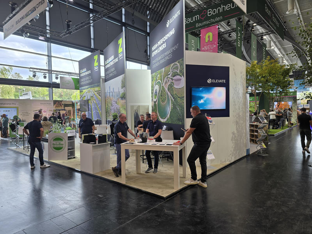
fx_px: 207
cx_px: 156
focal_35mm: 23
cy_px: 117
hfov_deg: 73.9
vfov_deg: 58.9
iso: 20
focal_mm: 6.3
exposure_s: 1/53
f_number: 1.7
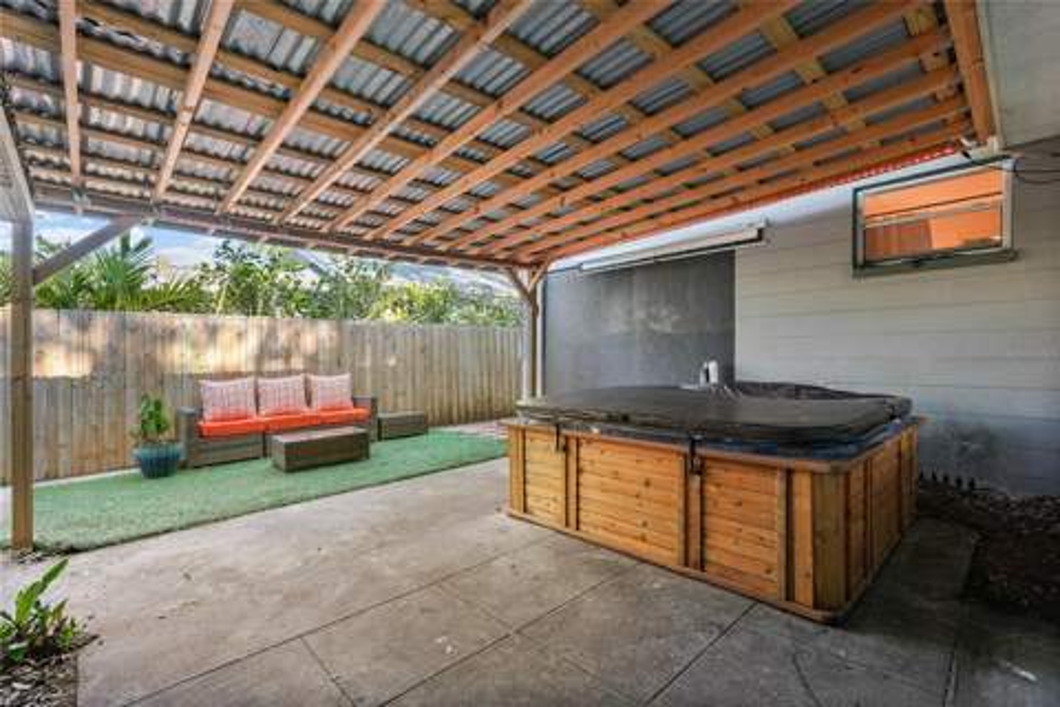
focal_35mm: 16
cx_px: 530
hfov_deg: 96.7
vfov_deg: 73.7
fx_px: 471
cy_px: 354
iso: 1600
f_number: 10
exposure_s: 1/30
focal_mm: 16
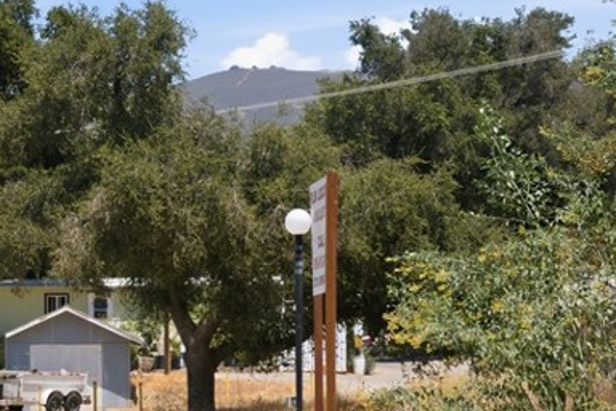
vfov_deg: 11.3
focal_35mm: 121
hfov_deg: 16.3
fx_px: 2071
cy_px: 282
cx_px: -111
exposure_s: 1/160
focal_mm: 45.4
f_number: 10
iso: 100
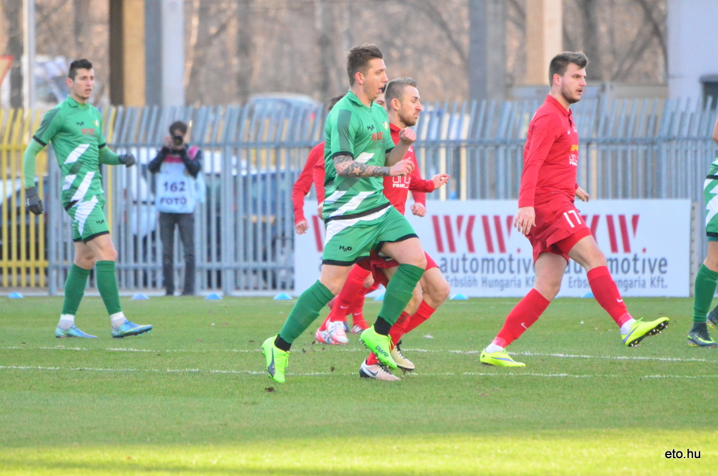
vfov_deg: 3.0
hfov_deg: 4.6
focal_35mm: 450
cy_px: 238
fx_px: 8957
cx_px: 359
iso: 6400
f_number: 5.6
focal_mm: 300
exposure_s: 1/2500
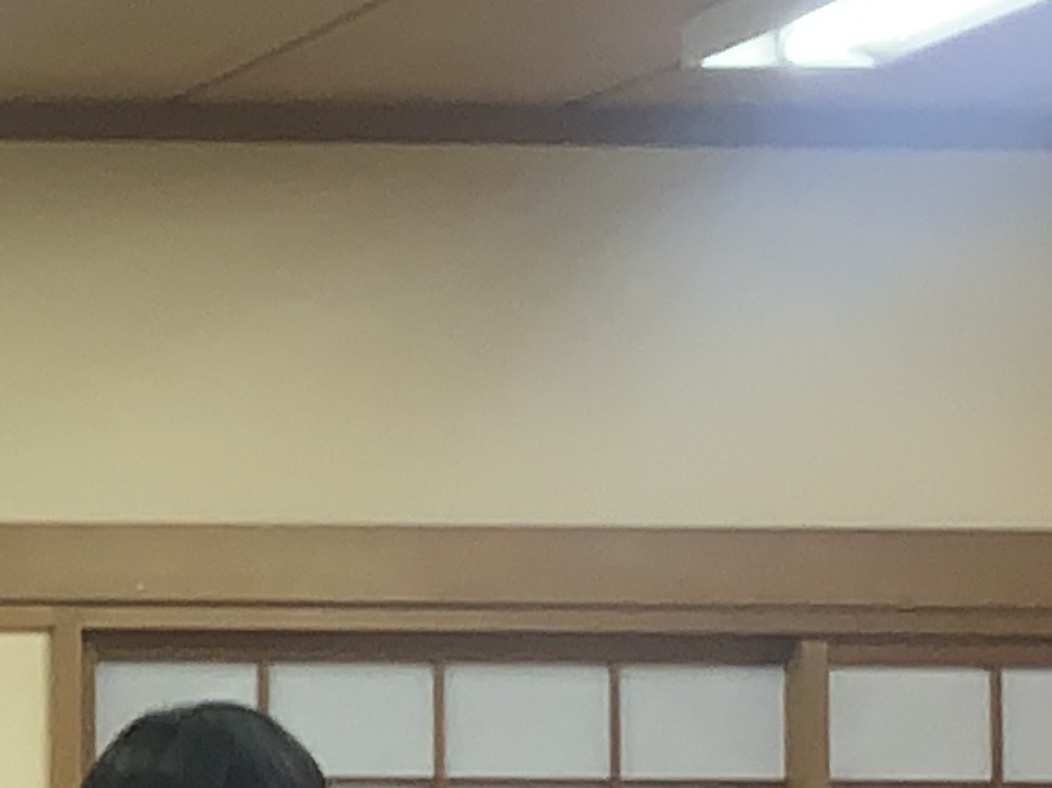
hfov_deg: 9.4
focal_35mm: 185
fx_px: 5621
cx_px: -1596
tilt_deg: +3.0
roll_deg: -1.8
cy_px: 779
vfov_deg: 8.0
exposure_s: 1/50
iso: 64
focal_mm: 4.25
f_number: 1.8
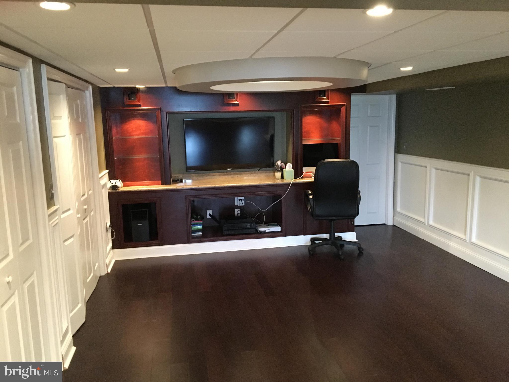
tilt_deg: -10.4
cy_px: 191
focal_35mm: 29
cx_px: 254
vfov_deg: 48.2
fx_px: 426
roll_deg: +1.6
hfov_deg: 61.7
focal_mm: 4.15
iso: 320
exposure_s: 1/15
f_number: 2.2
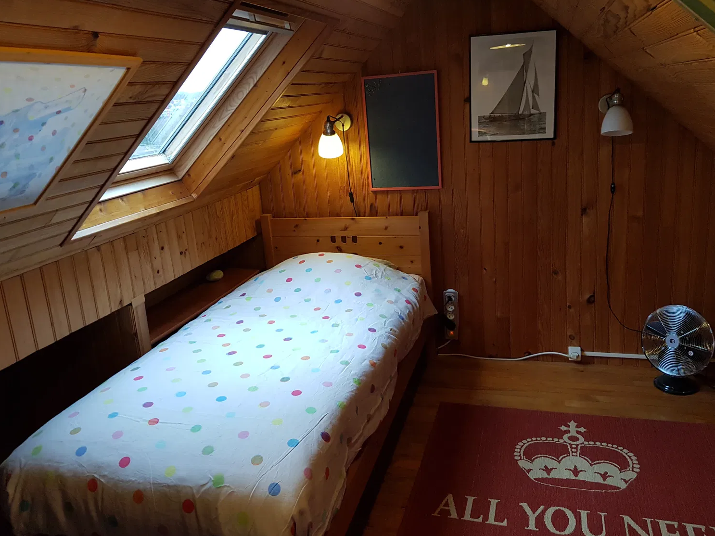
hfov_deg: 63.4
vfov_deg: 49.7
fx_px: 578
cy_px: 253
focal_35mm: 28
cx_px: 374
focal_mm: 4.2
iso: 160
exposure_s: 1/50
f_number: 1.7
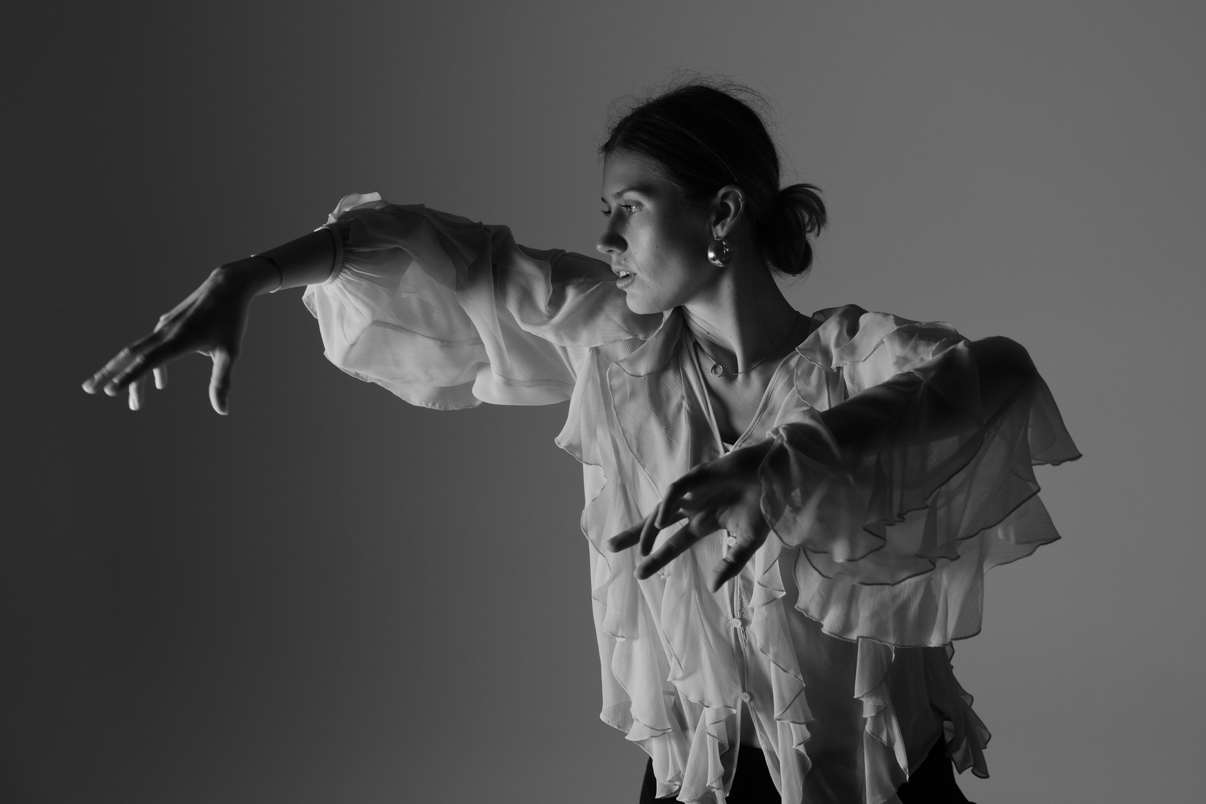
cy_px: 402
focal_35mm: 42
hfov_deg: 46.4
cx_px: 603
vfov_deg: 31.9
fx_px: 1407
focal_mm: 27.7
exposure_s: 1/125
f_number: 3.2
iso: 125
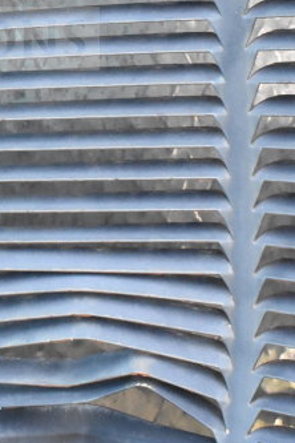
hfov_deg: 12.1
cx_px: -50
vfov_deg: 17.8
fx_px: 1369
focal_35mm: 111
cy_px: -35
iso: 6400
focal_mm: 27
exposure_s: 1/500
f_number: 11
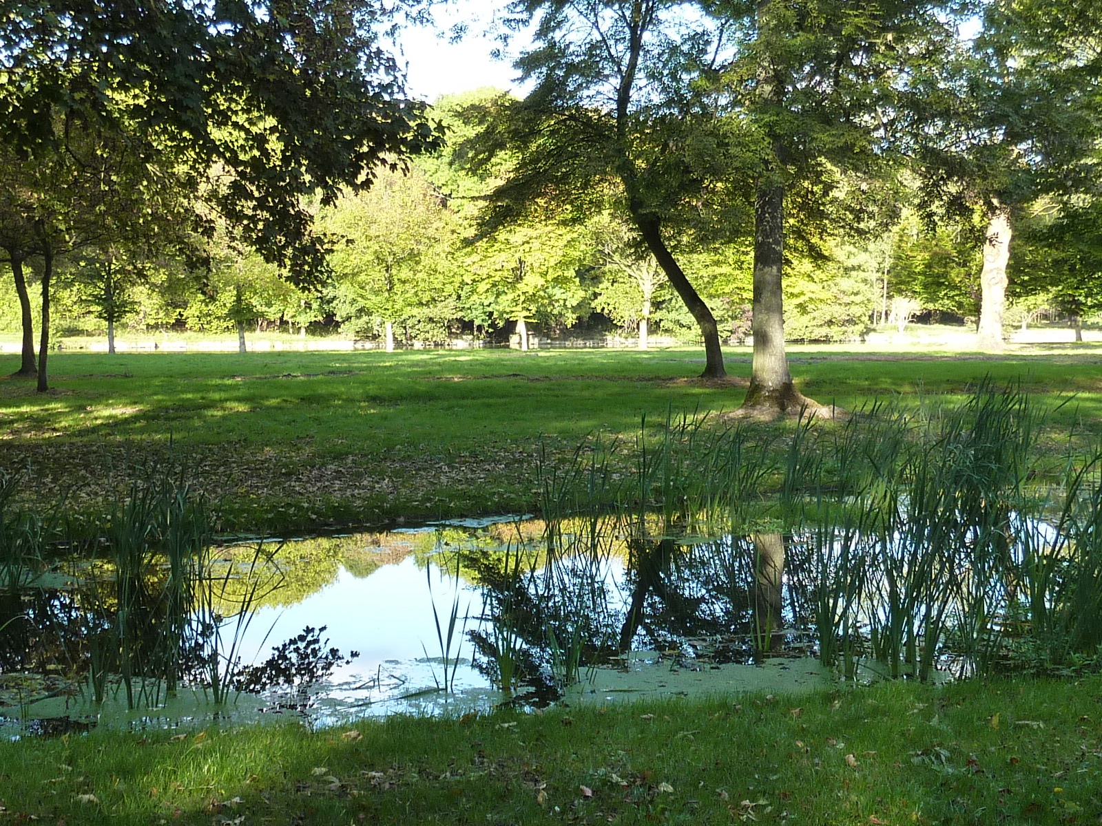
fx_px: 1624
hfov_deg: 37.5
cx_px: 551
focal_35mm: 51
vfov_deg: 28.6
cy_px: 413
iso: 125
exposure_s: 1/100
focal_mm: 4.7
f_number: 3.4
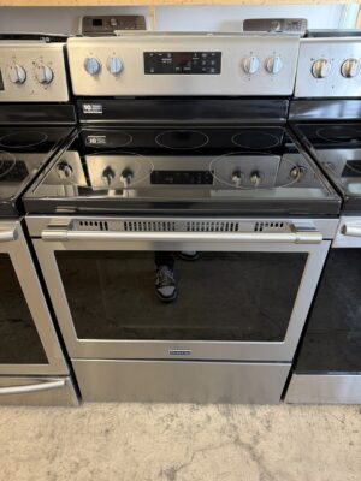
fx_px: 334
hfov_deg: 56.8
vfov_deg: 71.6
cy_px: 240
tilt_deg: -36.0
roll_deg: +0.0
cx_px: 180
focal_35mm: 24
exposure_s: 1/60
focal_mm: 6.76
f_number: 1.78
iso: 200
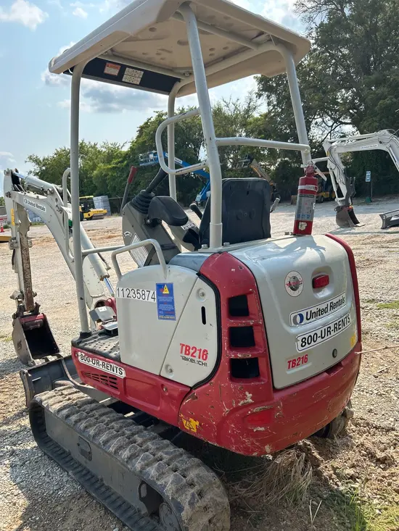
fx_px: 399
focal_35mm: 26
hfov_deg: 53.1
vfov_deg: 67.3
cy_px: 266
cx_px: 200
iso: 50
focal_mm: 5.7
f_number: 1.5
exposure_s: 1/2353
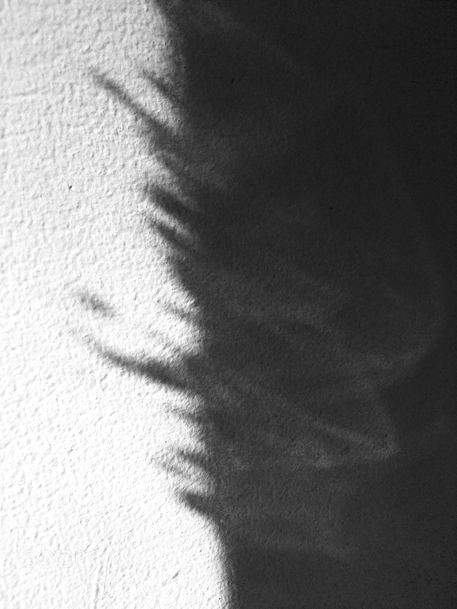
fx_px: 510
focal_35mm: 29
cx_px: 228
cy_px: 304
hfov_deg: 48.2
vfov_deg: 61.7
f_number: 2.2
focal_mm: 4.15
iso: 25
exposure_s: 1/2404
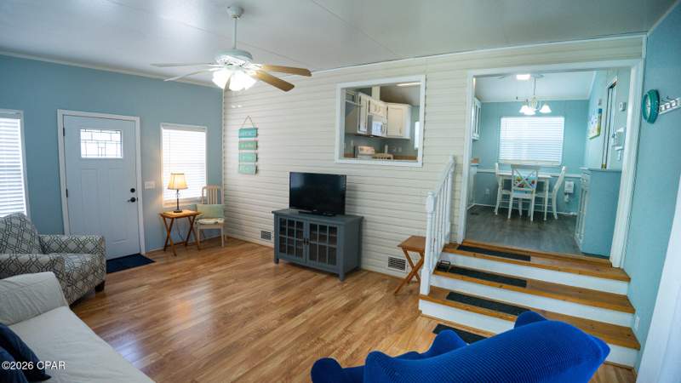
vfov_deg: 63.1
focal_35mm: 17
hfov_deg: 95.0
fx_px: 312
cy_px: 192
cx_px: 340
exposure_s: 1/160
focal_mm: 16.5
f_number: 4
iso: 500
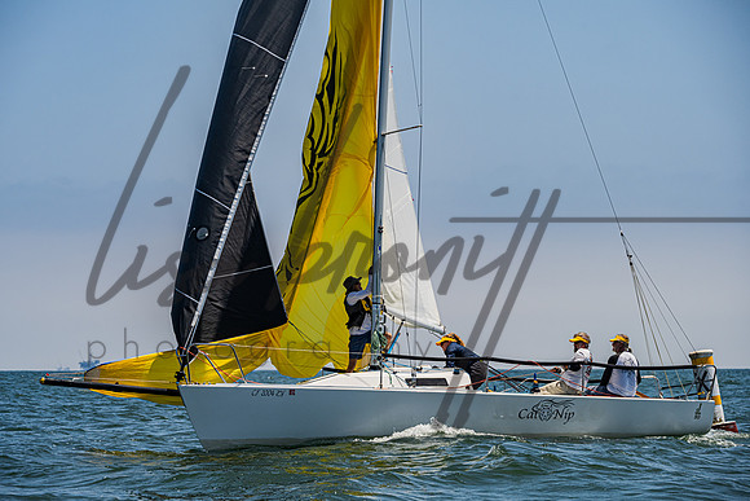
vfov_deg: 9.2
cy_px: 251
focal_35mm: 149
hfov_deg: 13.8
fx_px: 3096
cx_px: 362
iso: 400
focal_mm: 140
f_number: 8
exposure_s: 1/2500
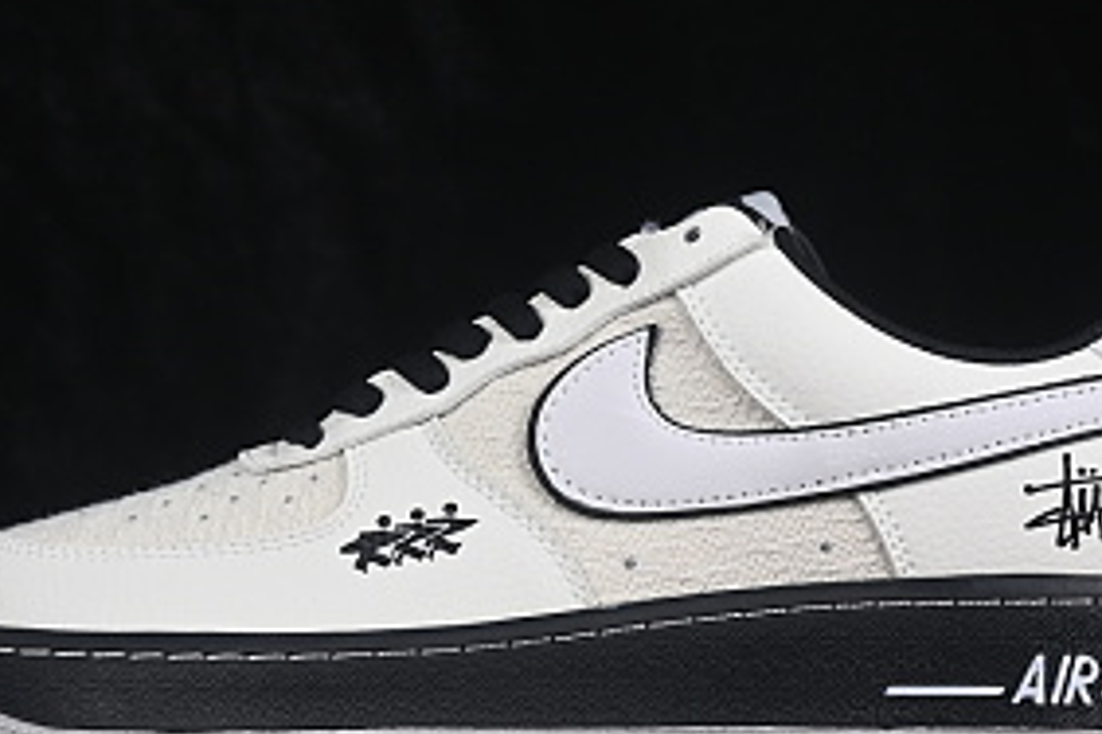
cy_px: 373
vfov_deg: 10.3
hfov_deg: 15.4
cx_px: 606
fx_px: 4071
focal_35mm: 133
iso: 160
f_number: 8
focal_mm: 50
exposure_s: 1/80
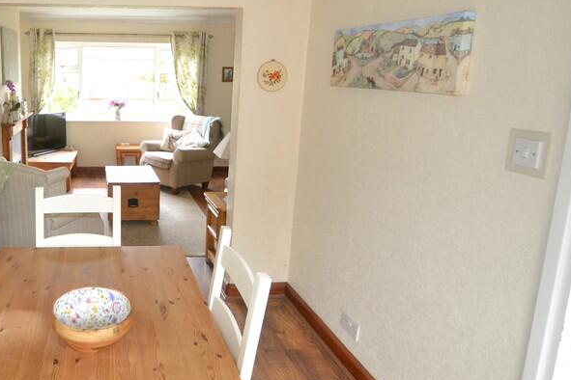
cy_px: 134
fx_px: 412
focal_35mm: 26
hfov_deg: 65.3
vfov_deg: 48.9
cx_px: 145
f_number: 3.5
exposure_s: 1/60
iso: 720
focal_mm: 10
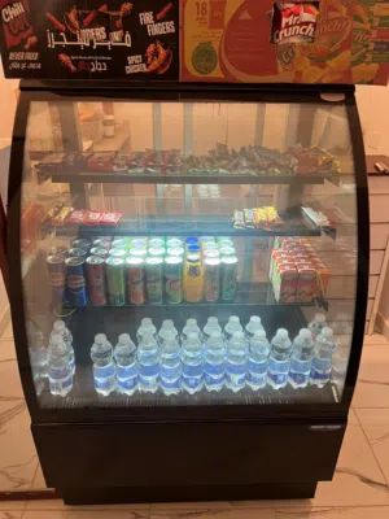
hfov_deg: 53.1
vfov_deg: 67.3
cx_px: 194
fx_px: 390
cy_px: 260
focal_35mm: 26
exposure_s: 1/50
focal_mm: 5.7
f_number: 1.5
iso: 160
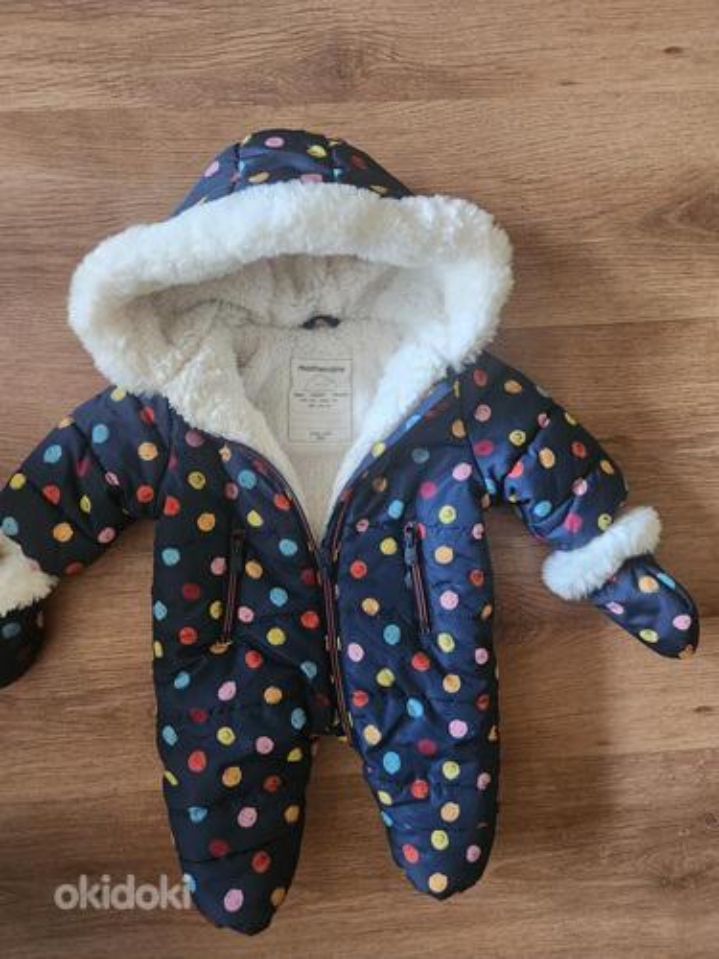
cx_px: 360
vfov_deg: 73.9
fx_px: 637
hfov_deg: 58.9
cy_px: 480
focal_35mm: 23
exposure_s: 1/101
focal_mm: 5.4
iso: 800
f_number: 1.8
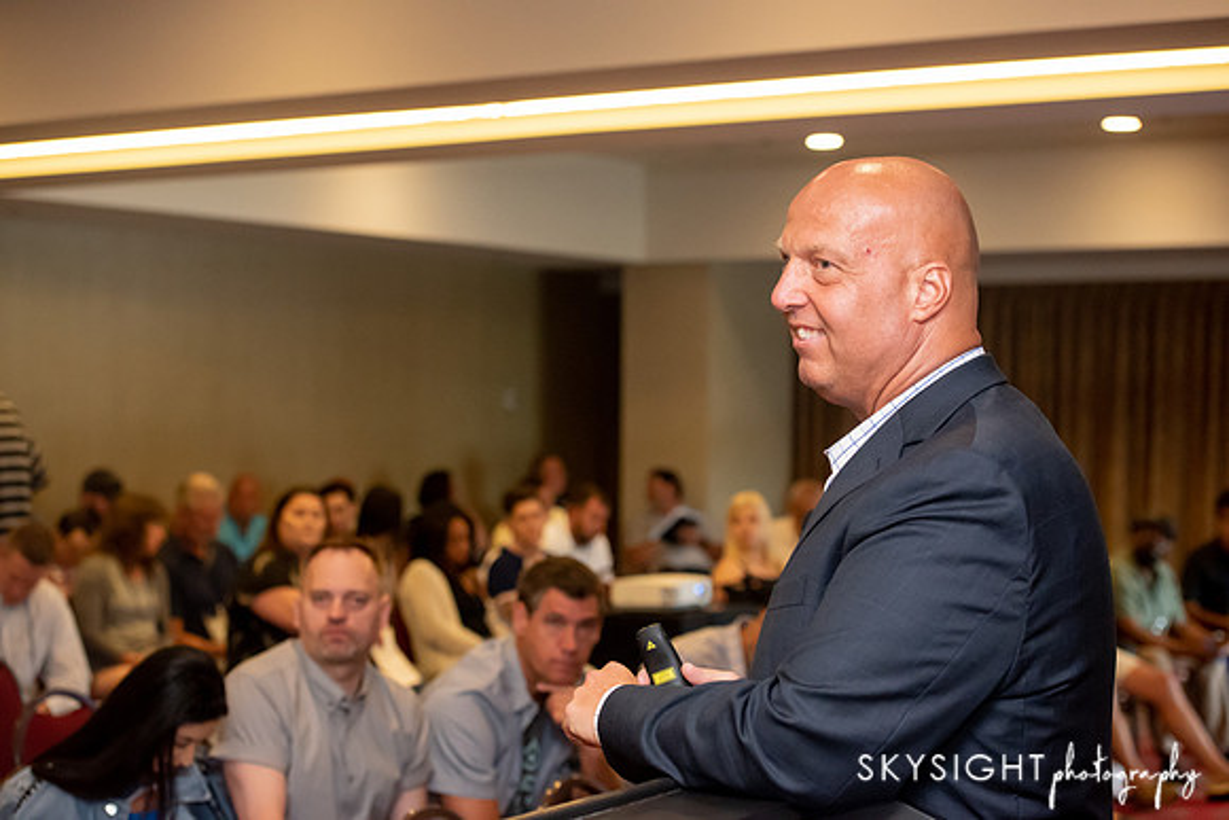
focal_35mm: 70
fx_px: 2390
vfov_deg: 19.5
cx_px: 614
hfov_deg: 28.8
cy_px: 410
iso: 6400
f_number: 4
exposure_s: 1/200
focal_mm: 70
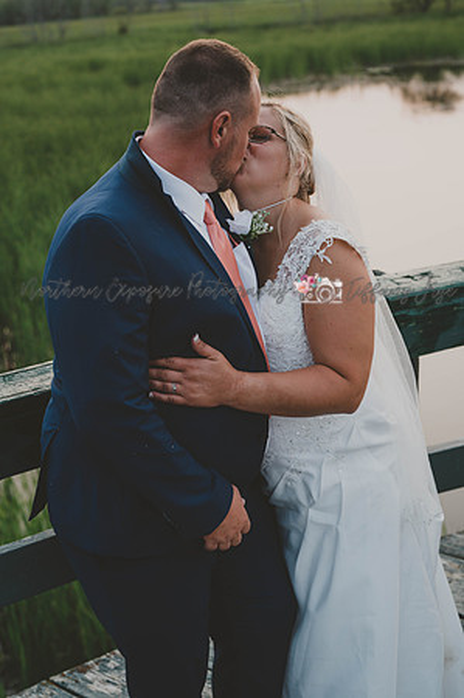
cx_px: 232
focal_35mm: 50
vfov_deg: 39.6
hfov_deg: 26.9
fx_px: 969
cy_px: 349
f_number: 4
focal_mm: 50
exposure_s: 1/250
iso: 400
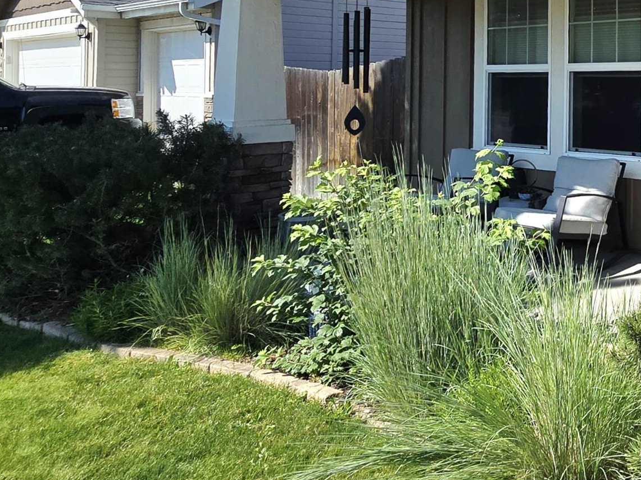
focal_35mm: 35
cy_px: 65
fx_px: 648
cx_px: 715
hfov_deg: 41.3
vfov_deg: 38.4
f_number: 2.2
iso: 50
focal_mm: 2.2
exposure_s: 1/2500
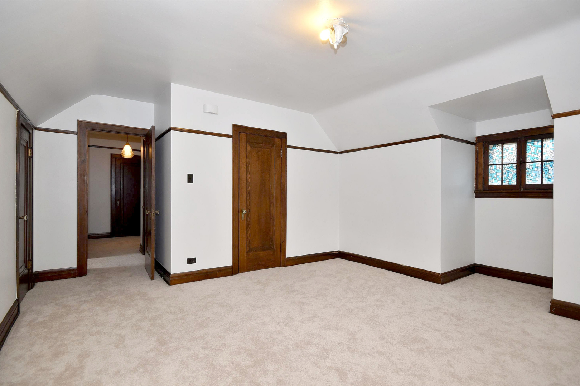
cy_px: 193
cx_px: 290
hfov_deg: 92.4
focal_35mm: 17
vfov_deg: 69.7
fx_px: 278
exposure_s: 1/25
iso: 200
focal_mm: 11.5
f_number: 8
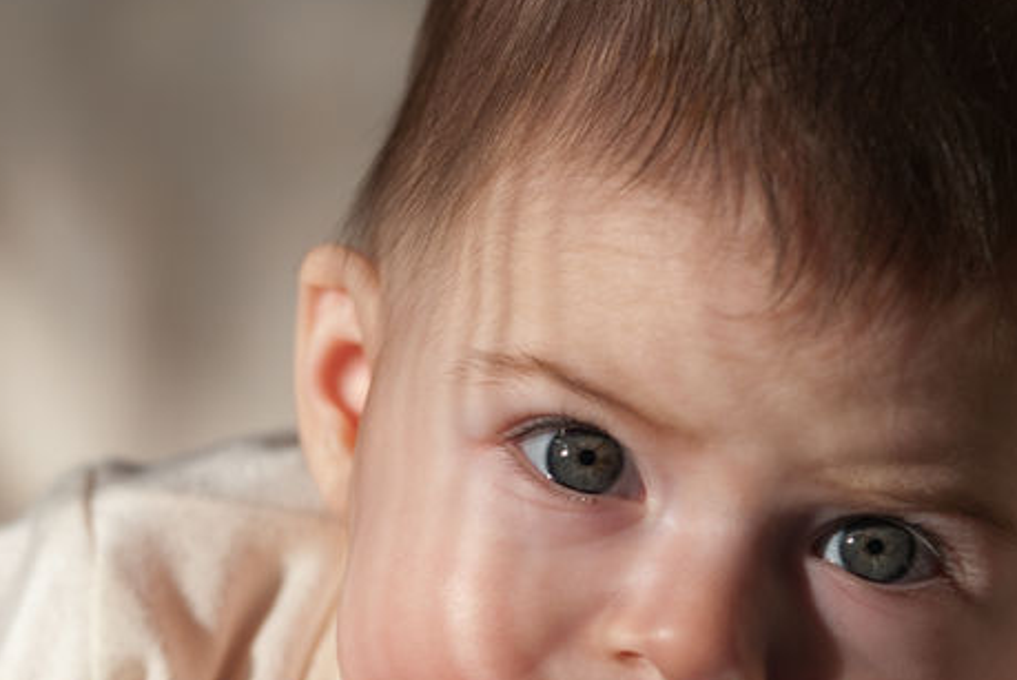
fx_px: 12893
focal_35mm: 456
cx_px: 554
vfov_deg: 3.0
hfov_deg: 4.5
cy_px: 405
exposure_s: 1/320
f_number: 2.8
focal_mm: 155
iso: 200
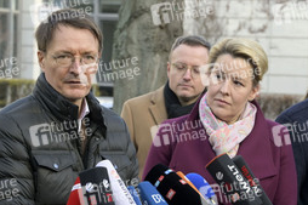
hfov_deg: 11.8
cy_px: 163
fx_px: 1488
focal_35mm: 174
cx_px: 198
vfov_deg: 7.9
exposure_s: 1/400
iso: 2000
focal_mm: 98
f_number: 7.1
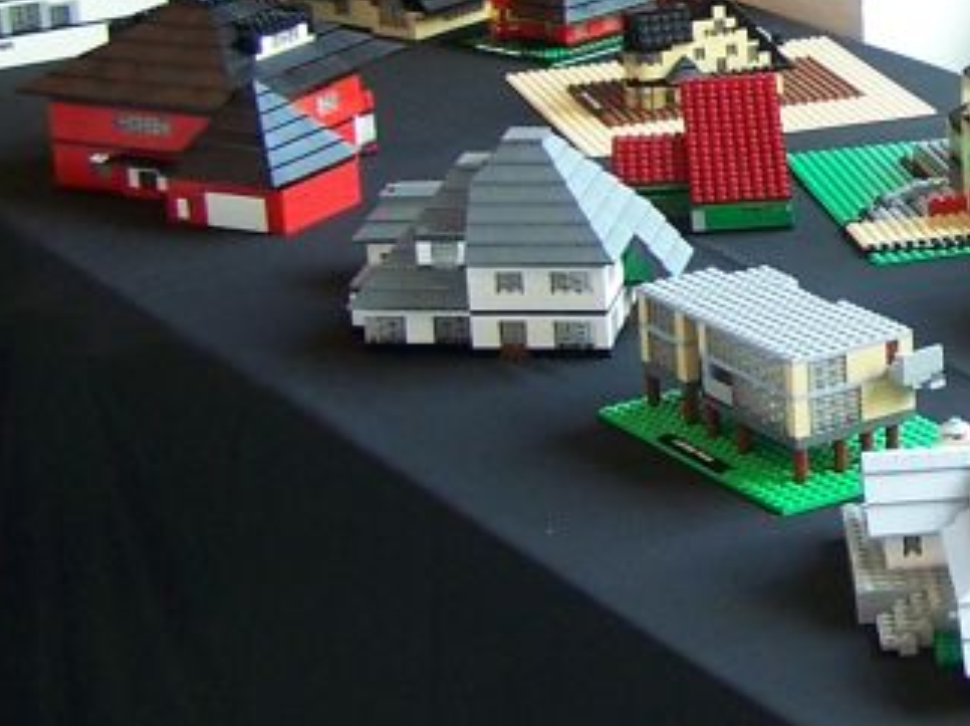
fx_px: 3388
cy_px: 247
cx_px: 1220
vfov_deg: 12.2
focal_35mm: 121
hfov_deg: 15.6
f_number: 2.8
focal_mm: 6.3
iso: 80
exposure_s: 1/30
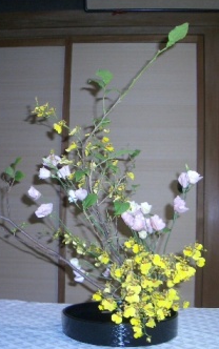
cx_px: 102
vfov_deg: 40.3
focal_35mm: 50
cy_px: 176
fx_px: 477
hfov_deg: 25.9
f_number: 2.6
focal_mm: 5.8
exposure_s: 1/60
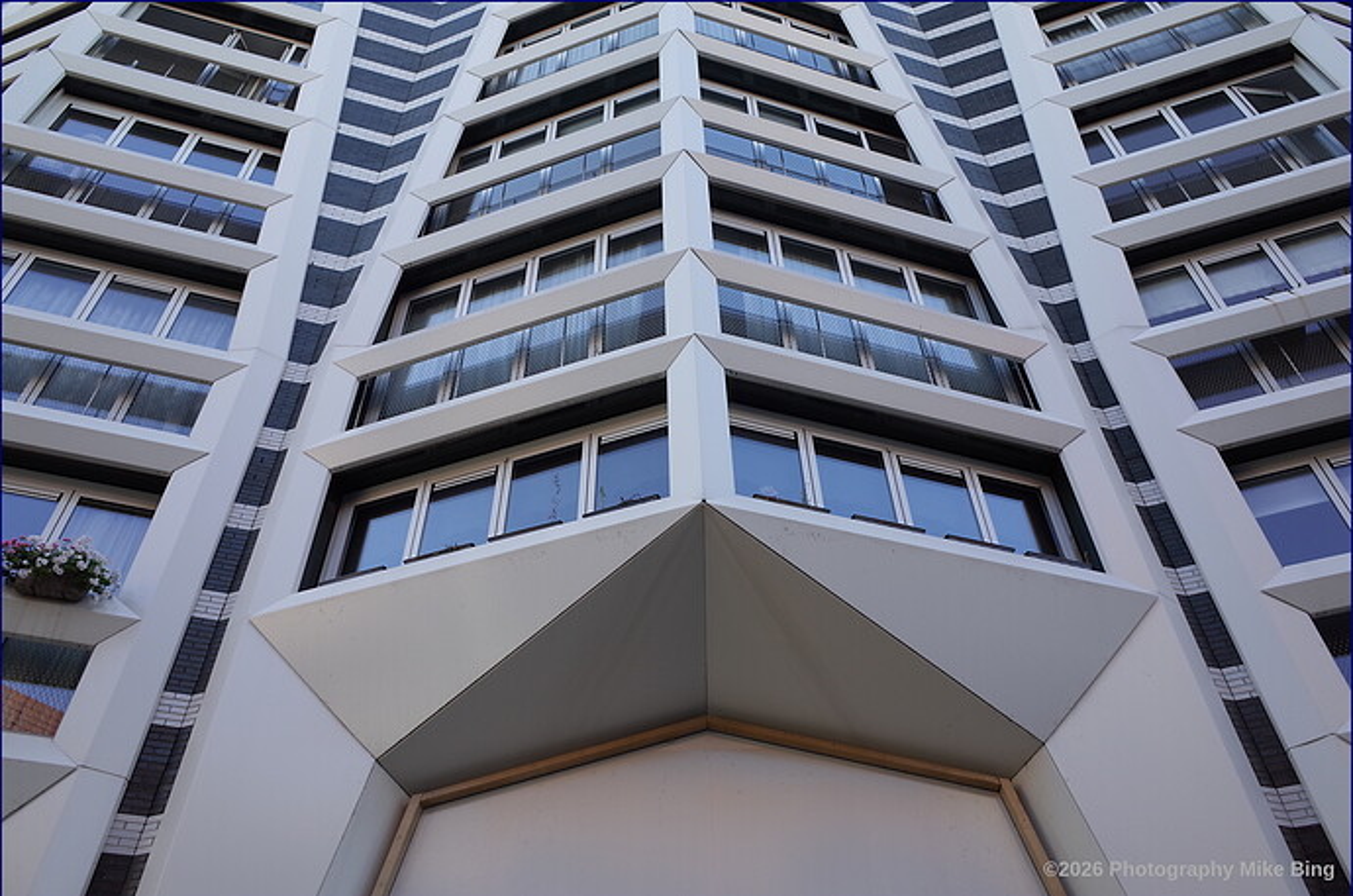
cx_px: 676
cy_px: 448
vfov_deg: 46.2
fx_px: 1050
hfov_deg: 65.6
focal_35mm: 28
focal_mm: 18.3
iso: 200
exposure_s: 1/80
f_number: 7.1
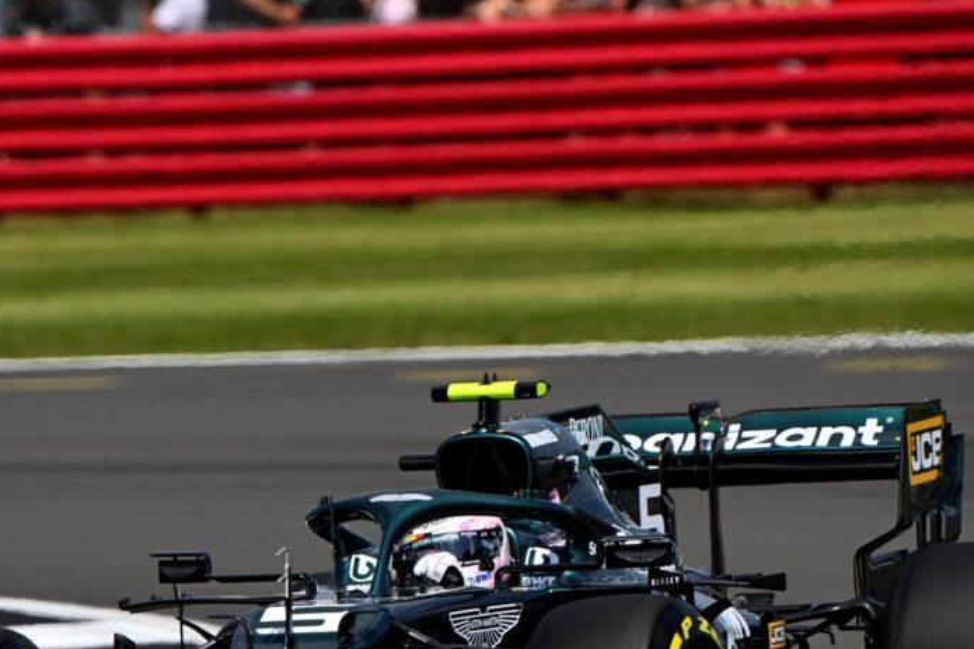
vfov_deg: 1.5
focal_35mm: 943
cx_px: 363
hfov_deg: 2.2
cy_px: 519
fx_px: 25506
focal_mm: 560
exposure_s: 1/1600
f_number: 8
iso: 400
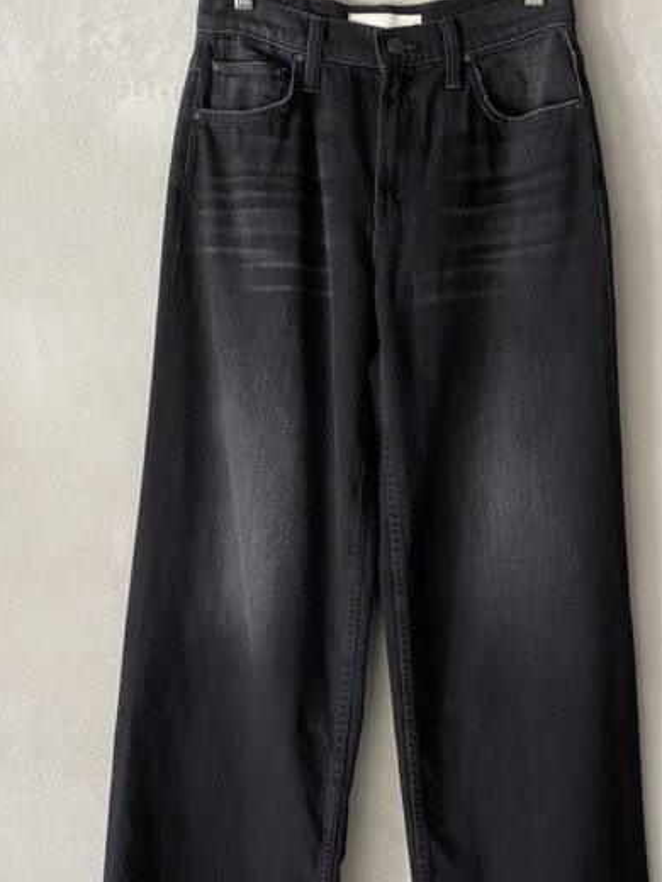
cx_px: 368
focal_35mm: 40
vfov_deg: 46.6
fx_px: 1020
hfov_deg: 35.9
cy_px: 516
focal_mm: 4.25
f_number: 1.8
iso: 125
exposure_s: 1/60
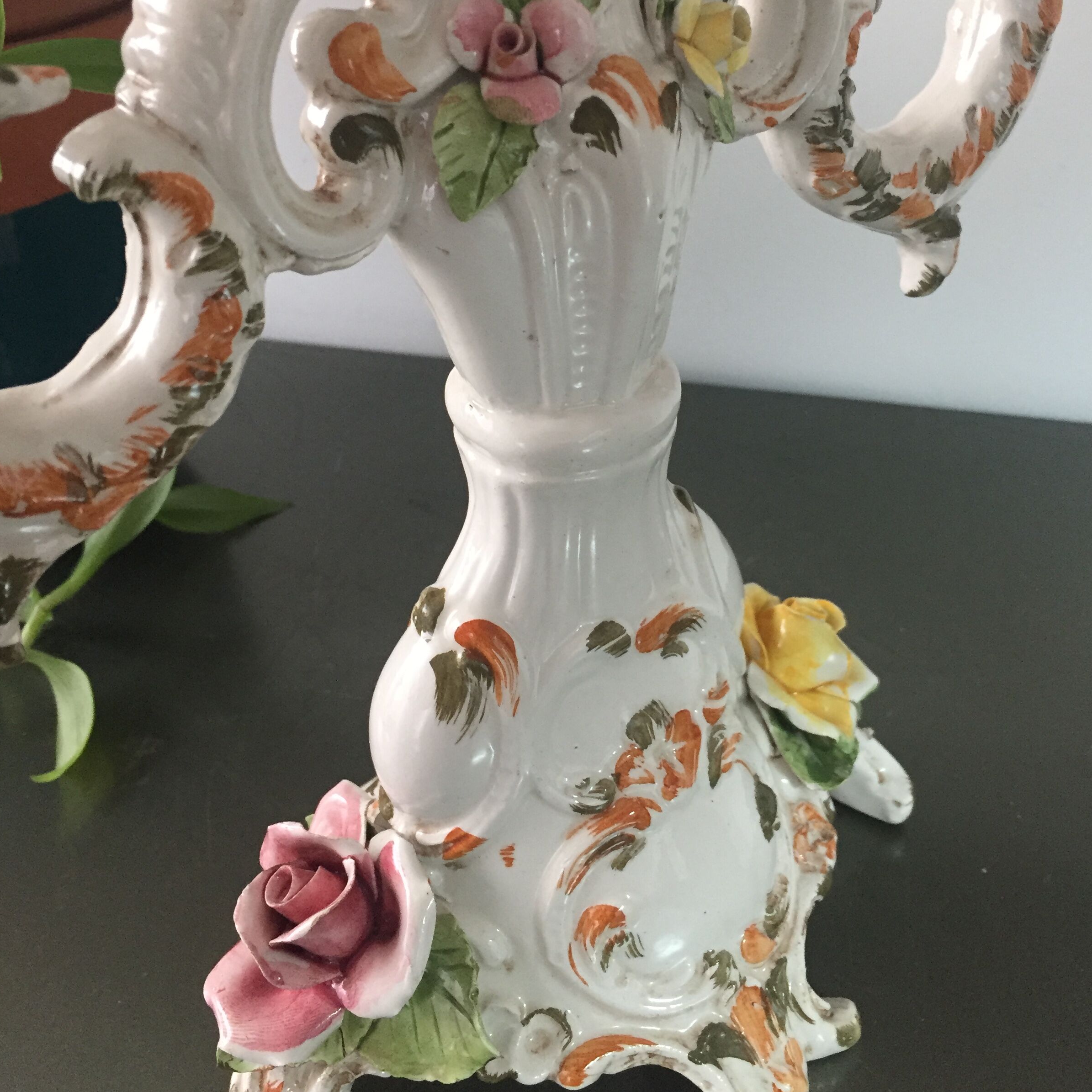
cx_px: 555
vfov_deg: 47.0
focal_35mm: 35
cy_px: 438
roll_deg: +3.6
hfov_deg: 47.2
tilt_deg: -29.9
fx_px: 1249
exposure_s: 1/33
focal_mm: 4.15
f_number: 2.2
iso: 200
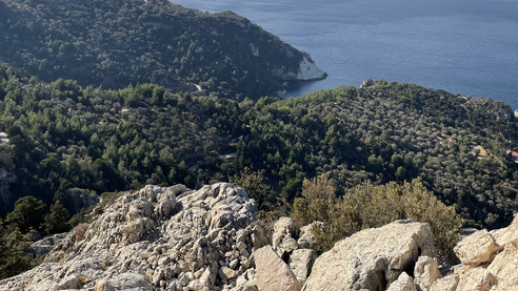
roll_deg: -3.9
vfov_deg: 27.6
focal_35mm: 43
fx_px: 591
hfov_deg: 47.2
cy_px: 107
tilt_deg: -17.7
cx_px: 297
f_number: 1.6
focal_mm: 4.2
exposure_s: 1/4000
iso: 32
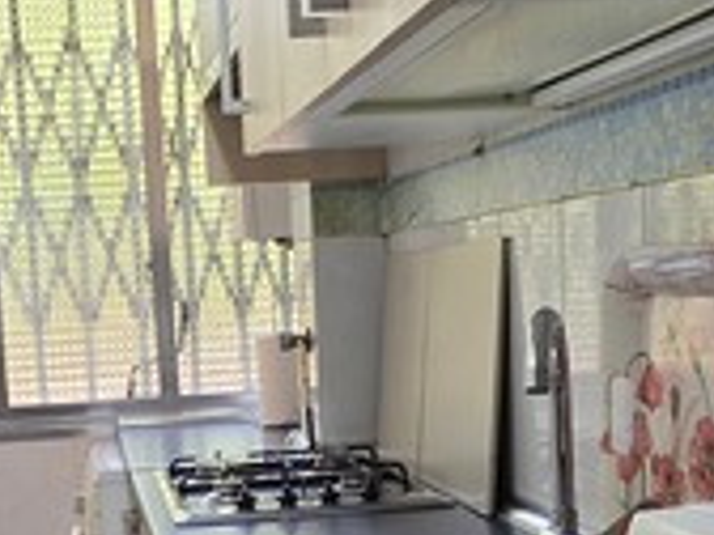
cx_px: 251
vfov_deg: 23.2
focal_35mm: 62
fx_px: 1279
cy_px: 454
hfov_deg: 31.0
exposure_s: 1/100
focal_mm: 2.2
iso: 125
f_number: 1.9
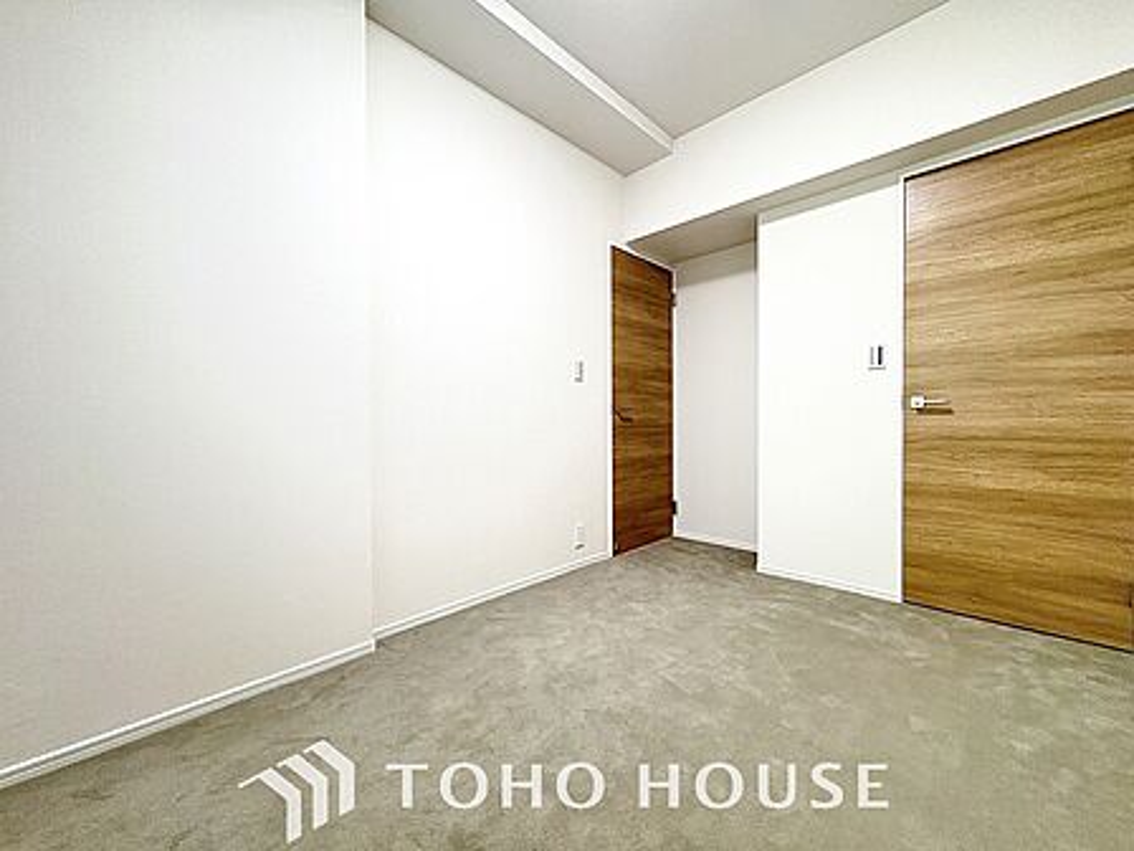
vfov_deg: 85.7
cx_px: 567
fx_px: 459
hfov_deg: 102.1
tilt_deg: +0.2
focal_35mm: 14
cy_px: 426
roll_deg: +1.2
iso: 320
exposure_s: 1/60
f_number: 2.2
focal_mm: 2.22
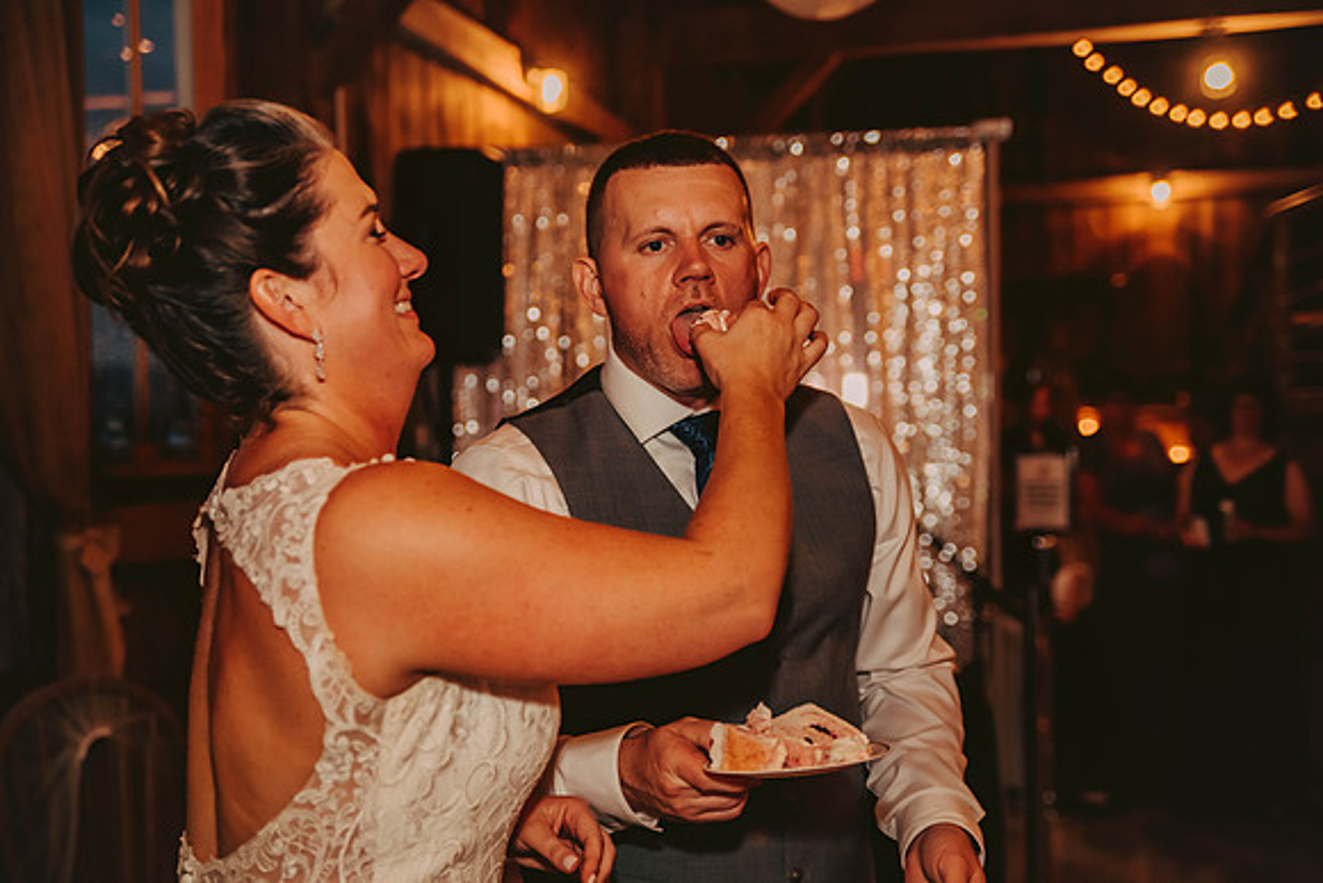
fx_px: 1838
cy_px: 442
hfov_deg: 39.6
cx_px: 662
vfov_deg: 27.0
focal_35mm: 50
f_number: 2.8
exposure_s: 1/125
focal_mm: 50
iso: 1600
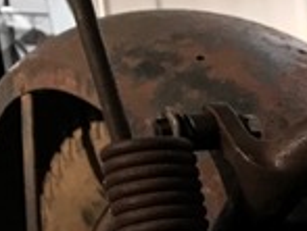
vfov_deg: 8.8
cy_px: 574
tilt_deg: -12.2
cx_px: 758
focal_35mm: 152
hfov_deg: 10.8
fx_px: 1351
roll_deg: +6.3
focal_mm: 3.99
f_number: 1.8
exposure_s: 1/265
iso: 20
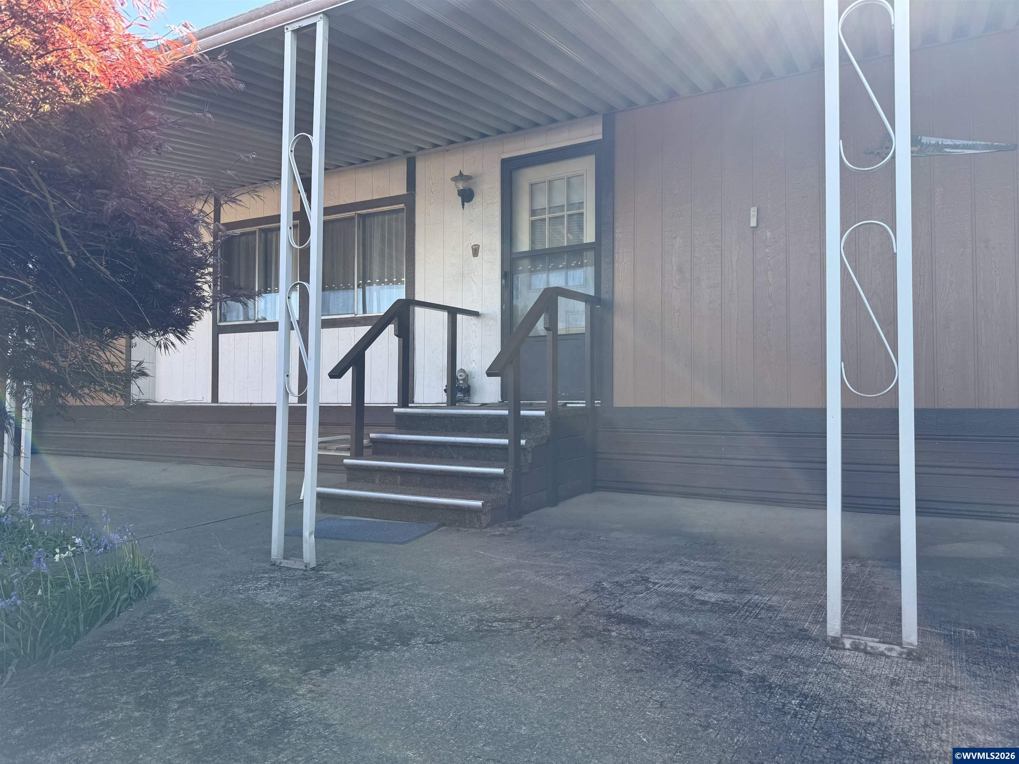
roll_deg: -0.4
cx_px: 510
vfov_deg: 56.8
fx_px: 706
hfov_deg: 71.6
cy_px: 382
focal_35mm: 24
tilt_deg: +1.6
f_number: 1.78
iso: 80
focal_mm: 6.76
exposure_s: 1/765
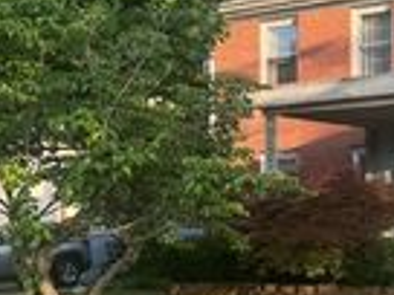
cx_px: 487
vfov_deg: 16.8
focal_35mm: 88
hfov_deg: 20.6
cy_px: 181
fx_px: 1002
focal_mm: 6.76
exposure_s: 1/499
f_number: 1.78
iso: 80
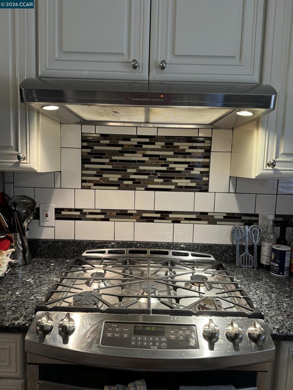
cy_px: 195
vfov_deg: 71.6
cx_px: 146
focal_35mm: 24
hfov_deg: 56.8
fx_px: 271
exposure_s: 1/60
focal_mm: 6.76
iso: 200
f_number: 1.78
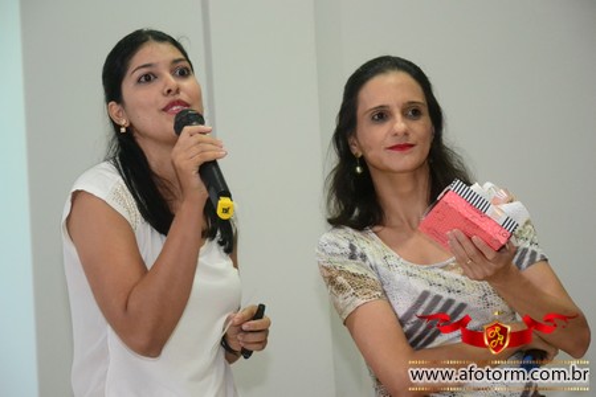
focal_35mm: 120
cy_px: 198
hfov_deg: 17.1
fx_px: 1987
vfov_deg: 11.4
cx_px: 298
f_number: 5.6
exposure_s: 1/125
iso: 3200
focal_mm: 80
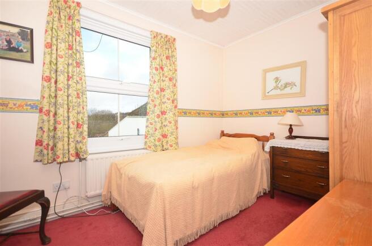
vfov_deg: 67.1
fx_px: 186
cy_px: 123
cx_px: 186
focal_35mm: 18
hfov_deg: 90.1
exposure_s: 1/80
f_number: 5.6
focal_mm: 12
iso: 200
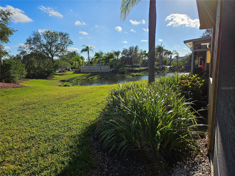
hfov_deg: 73.9
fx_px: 156
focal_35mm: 23
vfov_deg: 58.9
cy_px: 88
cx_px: 118
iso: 25
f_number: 1.8
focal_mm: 5.4
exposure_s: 1/2767
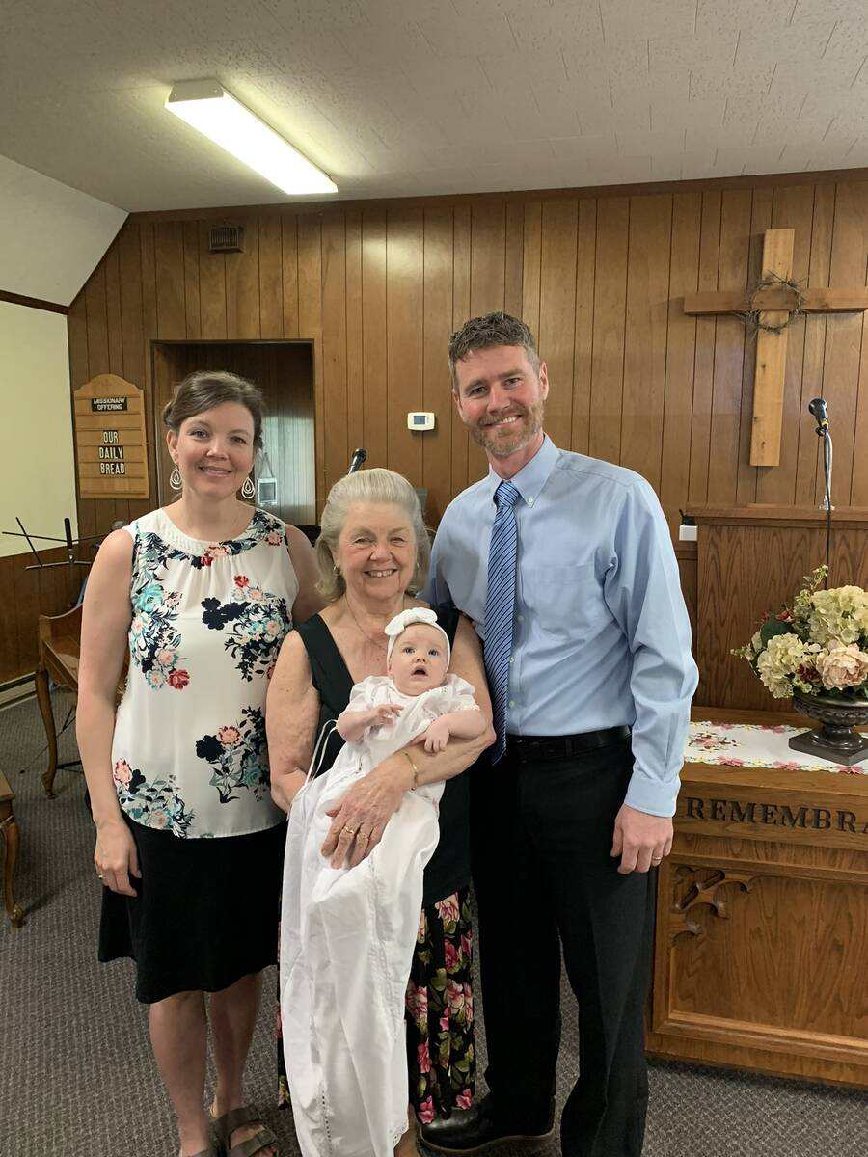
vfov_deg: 67.3
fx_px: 869
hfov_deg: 53.1
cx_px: 434
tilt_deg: -8.1
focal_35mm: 26
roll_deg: -0.3
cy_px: 578
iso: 250
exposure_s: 1/40
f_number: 1.8
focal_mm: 4.25
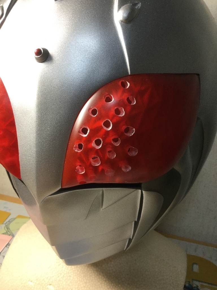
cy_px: 145
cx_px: 108
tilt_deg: -19.2
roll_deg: -5.2
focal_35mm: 31
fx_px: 259
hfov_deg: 45.4
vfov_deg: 58.4
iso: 32
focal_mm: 3.3
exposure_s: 1/30
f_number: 2.4
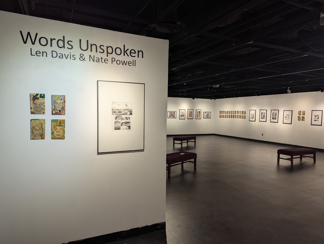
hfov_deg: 71.5
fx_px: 225
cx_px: 162
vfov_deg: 56.9
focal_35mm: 24
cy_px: 122
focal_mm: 6.81
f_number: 1.85
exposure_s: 1/60
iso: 58
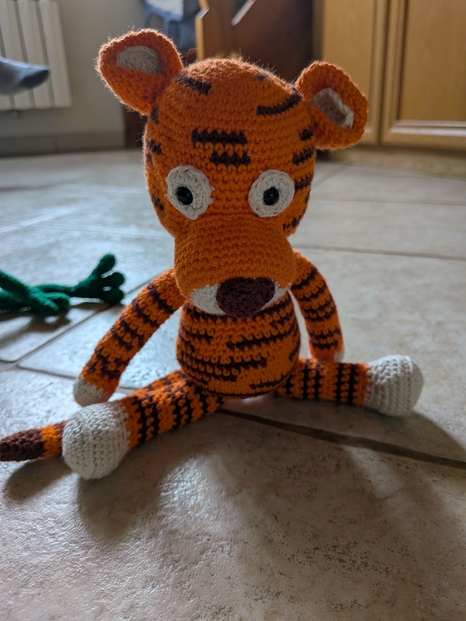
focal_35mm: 24
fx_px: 431
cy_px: 310
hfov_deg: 56.8
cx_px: 233
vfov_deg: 71.6
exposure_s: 1/100
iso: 52
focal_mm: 4.53
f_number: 1.7
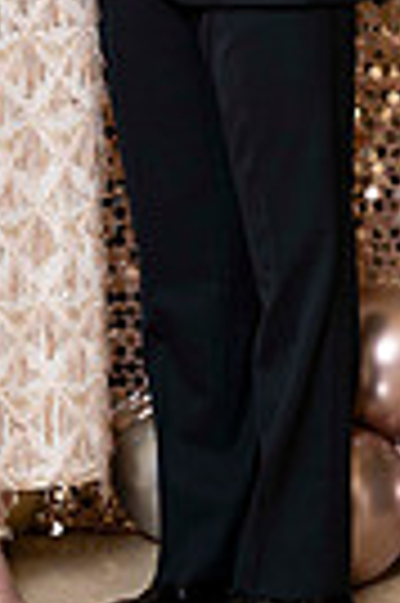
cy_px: -270
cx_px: 45
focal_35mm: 235
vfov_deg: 8.6
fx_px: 3927
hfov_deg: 5.8
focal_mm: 70
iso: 250
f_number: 5.6
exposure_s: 1/200
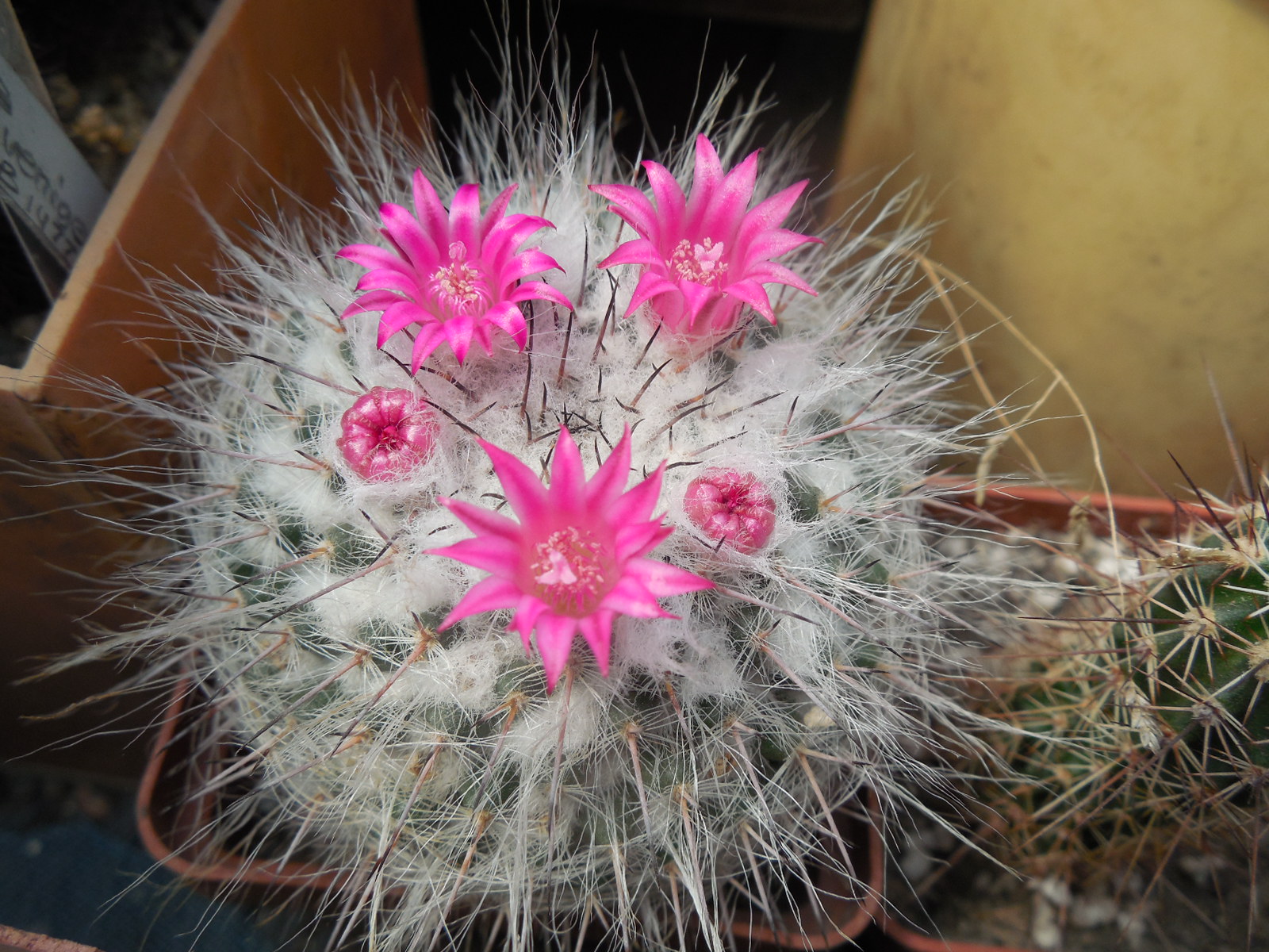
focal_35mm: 31
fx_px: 1136
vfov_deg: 45.4
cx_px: 634
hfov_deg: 58.4
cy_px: 476
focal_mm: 5.6
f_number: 3.6
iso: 125
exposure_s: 1/320
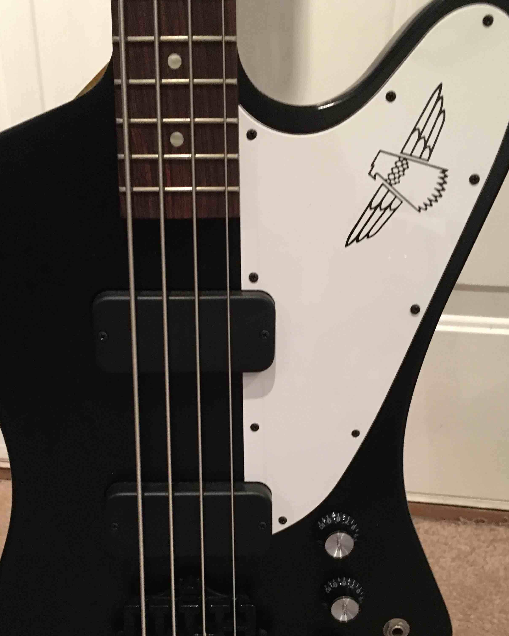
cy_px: 406
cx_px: 224
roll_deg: -1.8
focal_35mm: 38
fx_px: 715
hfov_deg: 39.1
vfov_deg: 47.4
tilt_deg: -31.9
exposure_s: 1/15
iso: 320
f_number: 2.2
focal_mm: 4.15
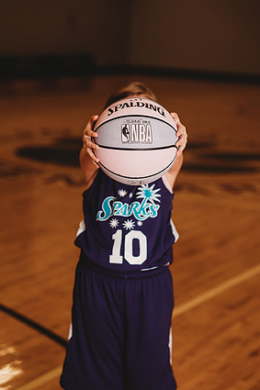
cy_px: 195
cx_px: 132
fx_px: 976
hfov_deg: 15.2
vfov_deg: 22.6
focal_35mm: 90
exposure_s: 1/160
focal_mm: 85
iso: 100
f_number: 2.5
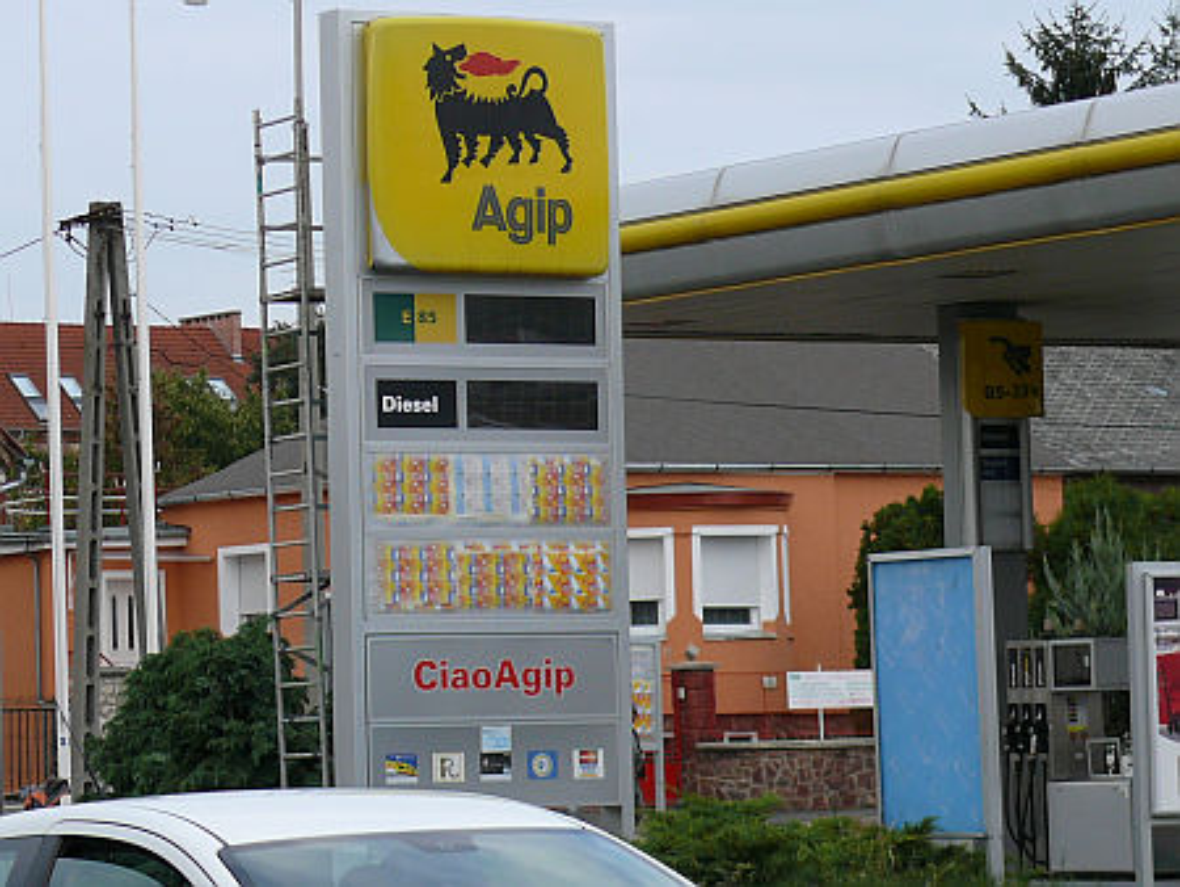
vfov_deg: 9.0
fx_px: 5662
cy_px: 444
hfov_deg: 11.9
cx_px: 590
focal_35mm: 166
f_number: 3.2
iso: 100
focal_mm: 19.6
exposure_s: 1/320
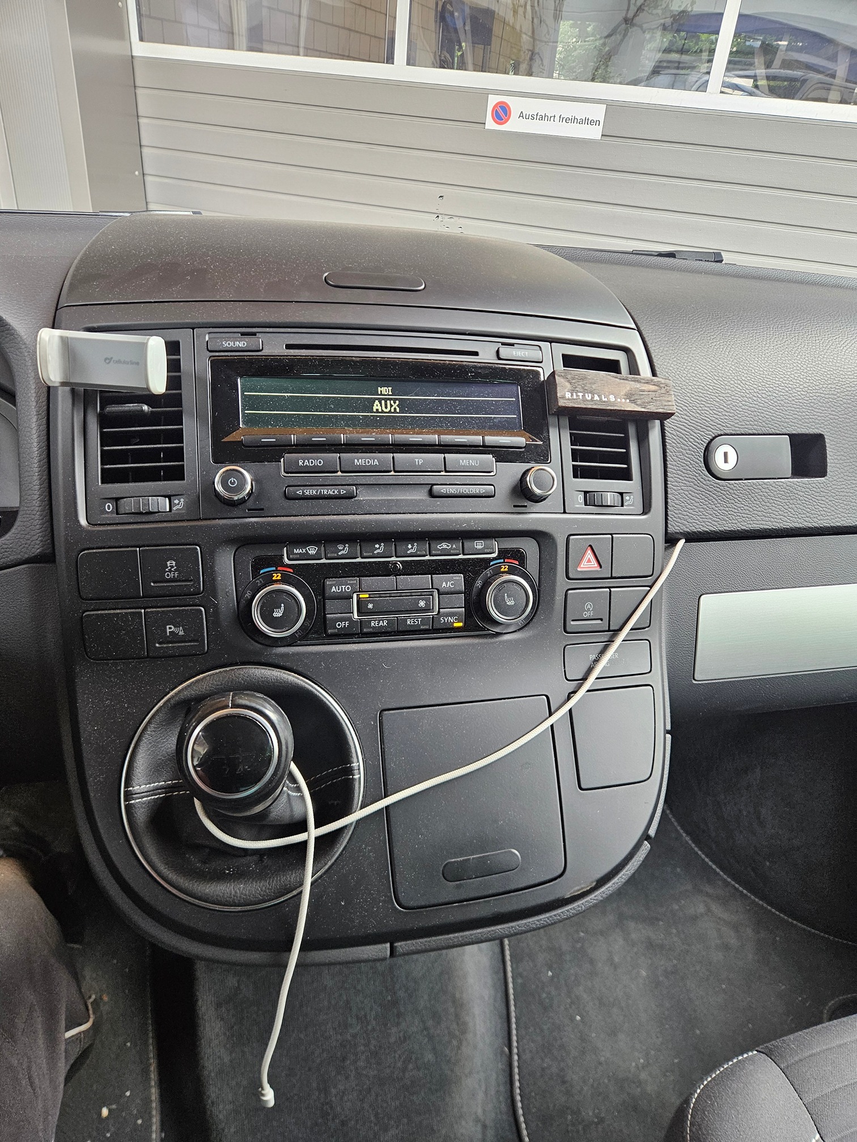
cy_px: 571
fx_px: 759
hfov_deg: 58.9
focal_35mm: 23
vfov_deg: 73.9
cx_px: 428
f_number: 1.8
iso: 250
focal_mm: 5.4
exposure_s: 1/190
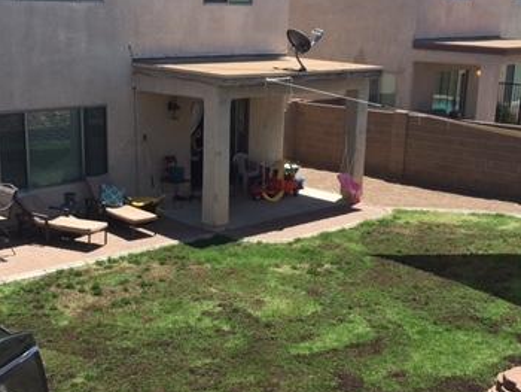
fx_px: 798
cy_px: 244
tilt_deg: -16.1
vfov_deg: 27.5
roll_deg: -0.6
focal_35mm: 53
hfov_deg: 36.0
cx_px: 213
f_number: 2.2
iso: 25
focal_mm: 4.15
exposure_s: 1/1099
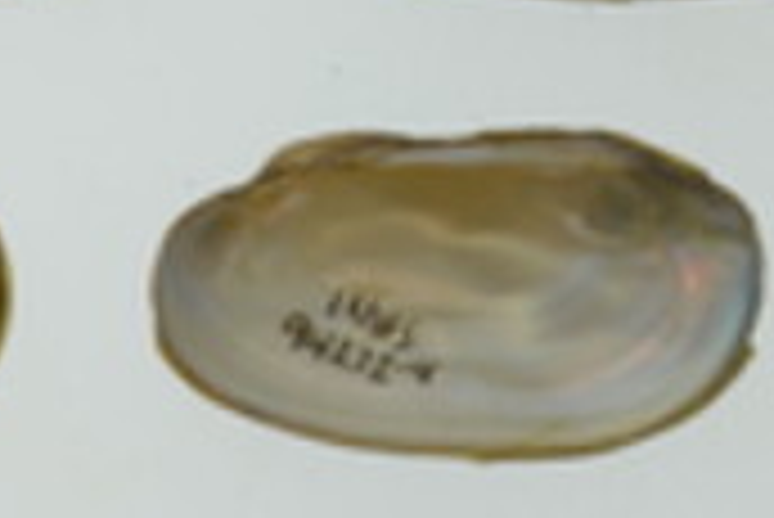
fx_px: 9016
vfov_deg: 3.3
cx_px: -1026
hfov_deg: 4.8
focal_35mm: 419
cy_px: 881
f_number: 32
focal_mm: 60
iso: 100
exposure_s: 1/10
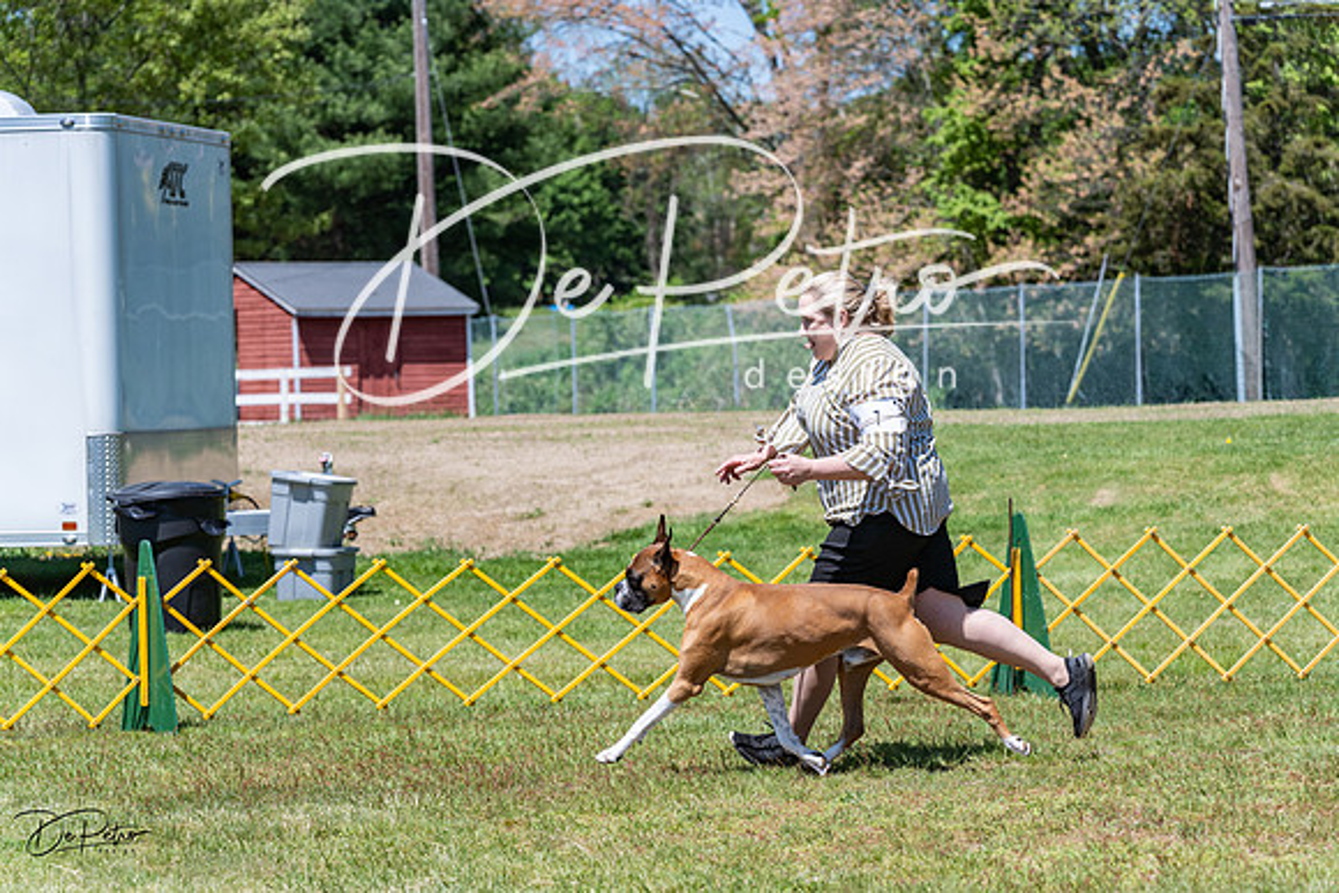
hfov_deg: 16.8
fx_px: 4539
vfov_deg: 11.2
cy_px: 446
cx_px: 670
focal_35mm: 122
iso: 400
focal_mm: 122
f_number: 6.3
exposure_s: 1/1600
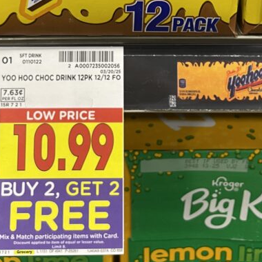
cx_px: 112
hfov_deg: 27.7
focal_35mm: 62
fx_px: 531
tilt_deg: -22.8
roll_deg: +0.6
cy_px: -29
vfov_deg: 25.6
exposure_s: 1/60
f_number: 1.6
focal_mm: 4.2
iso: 125
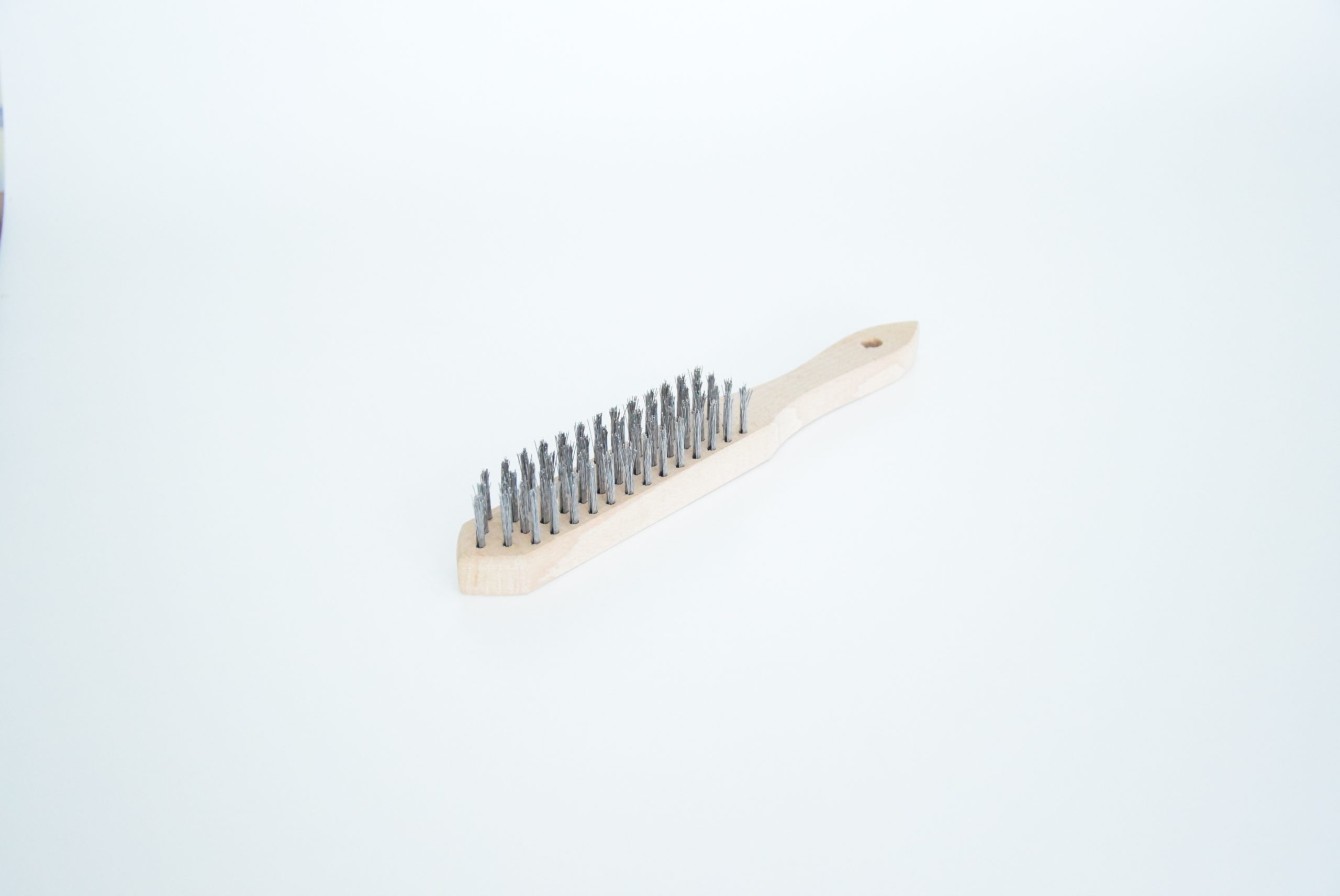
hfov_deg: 46.4
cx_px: 670
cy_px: 448
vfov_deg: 31.9
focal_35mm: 42
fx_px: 1564
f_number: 4
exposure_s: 1/320
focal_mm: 28
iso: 6400
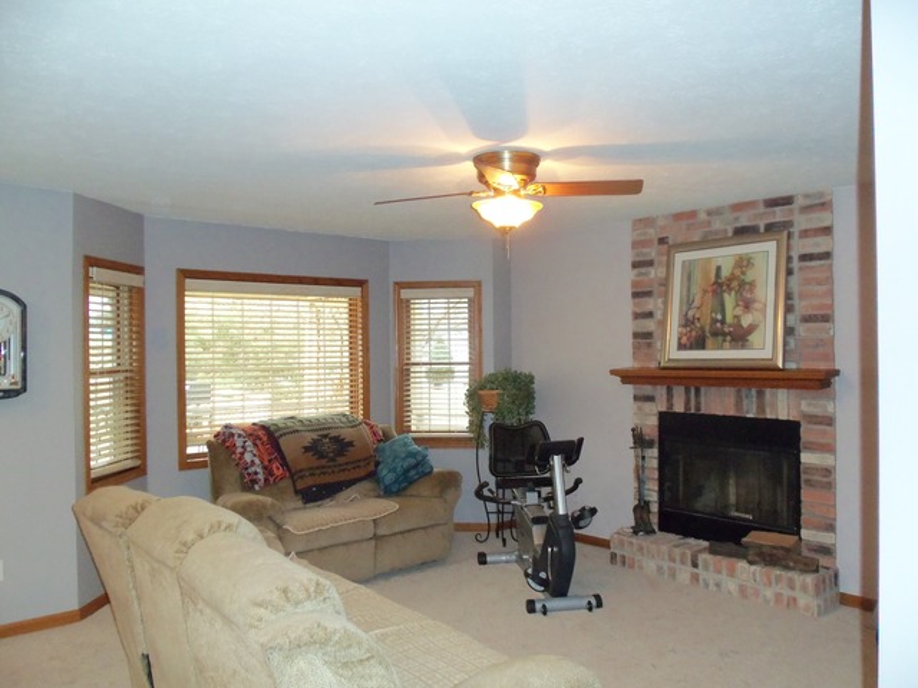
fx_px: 769
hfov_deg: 61.7
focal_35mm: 29
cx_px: 459
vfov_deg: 48.2
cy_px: 344
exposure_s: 1/30
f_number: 3.4
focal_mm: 5.2
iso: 250
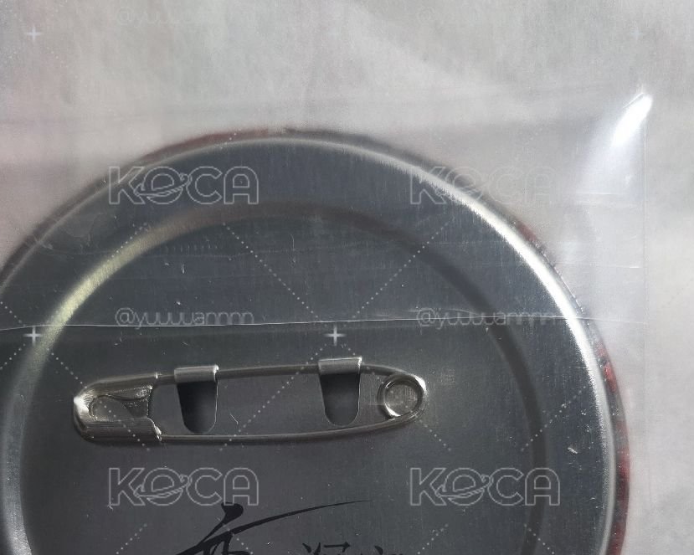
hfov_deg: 36.0
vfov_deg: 27.7
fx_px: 1068
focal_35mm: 52
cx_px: 335
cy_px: 536
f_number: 1.7
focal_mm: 6.3
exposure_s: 1/120
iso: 200
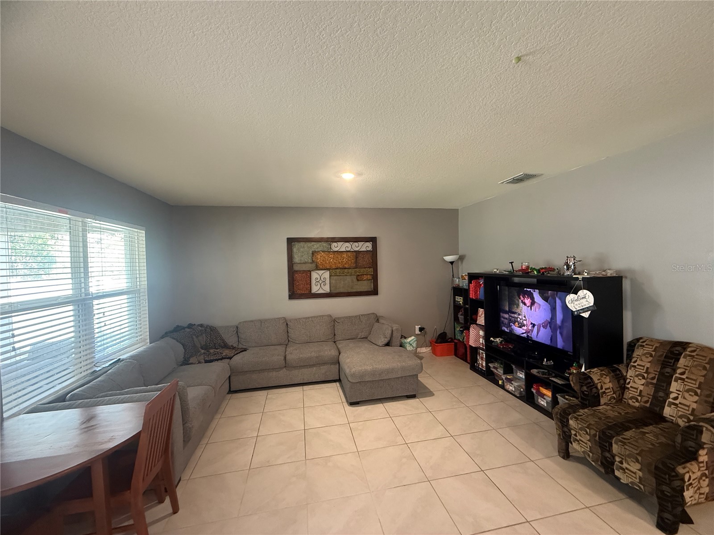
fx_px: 289
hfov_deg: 102.1
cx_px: 357
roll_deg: +0.8
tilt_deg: -1.7
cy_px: 268
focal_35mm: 14
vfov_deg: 85.7
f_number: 2.2
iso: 640
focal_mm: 2.22
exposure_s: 1/60
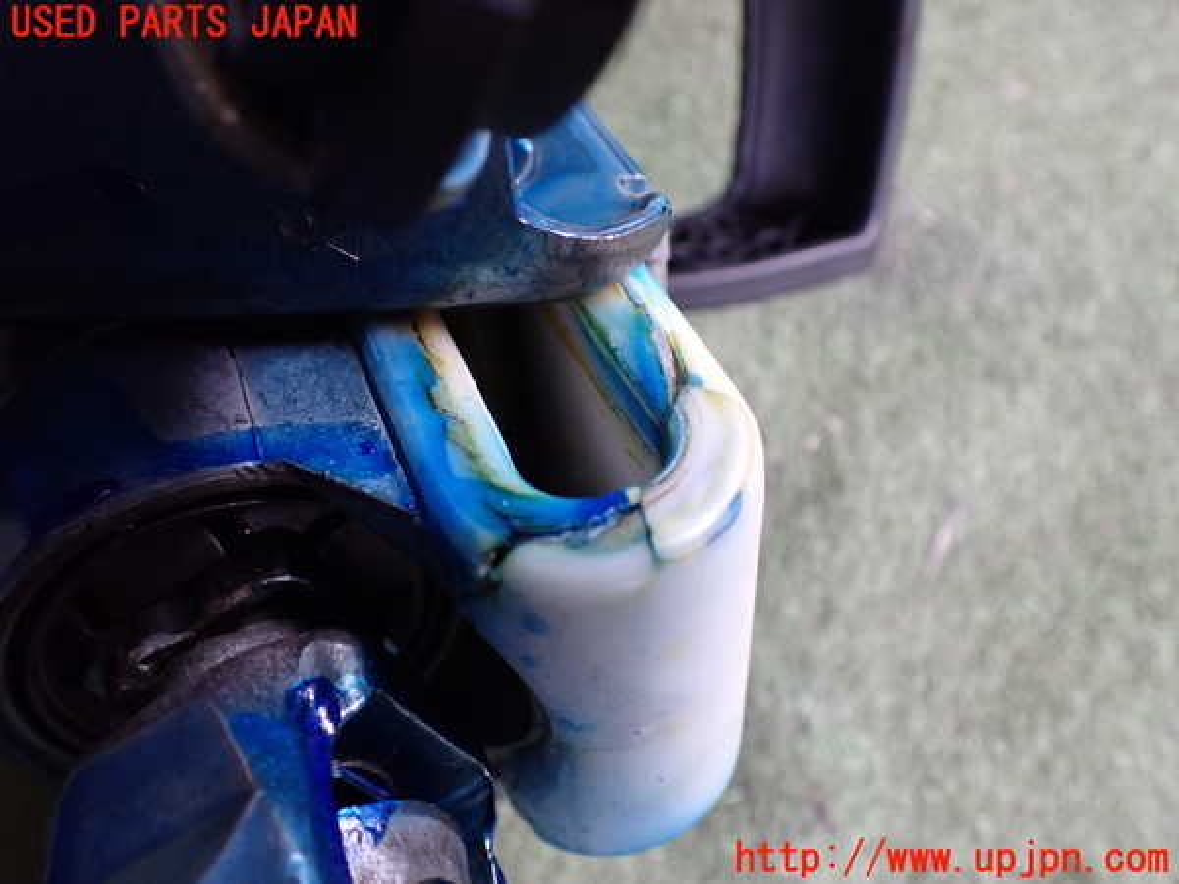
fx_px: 1022
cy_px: 442
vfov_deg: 46.8
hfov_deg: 60.0
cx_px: 590
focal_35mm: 30
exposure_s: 1/125
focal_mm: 5.4
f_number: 2.3
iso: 400
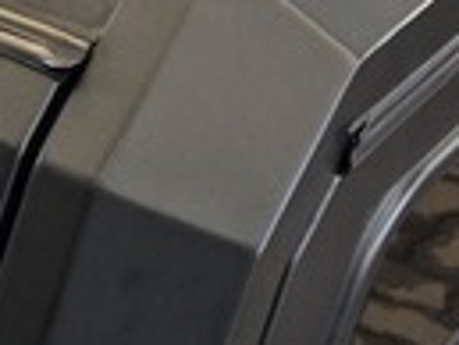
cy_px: 25
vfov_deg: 8.1
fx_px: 2429
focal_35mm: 183
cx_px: -555
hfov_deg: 9.8
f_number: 1.7
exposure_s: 1/180
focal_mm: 6.25
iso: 64
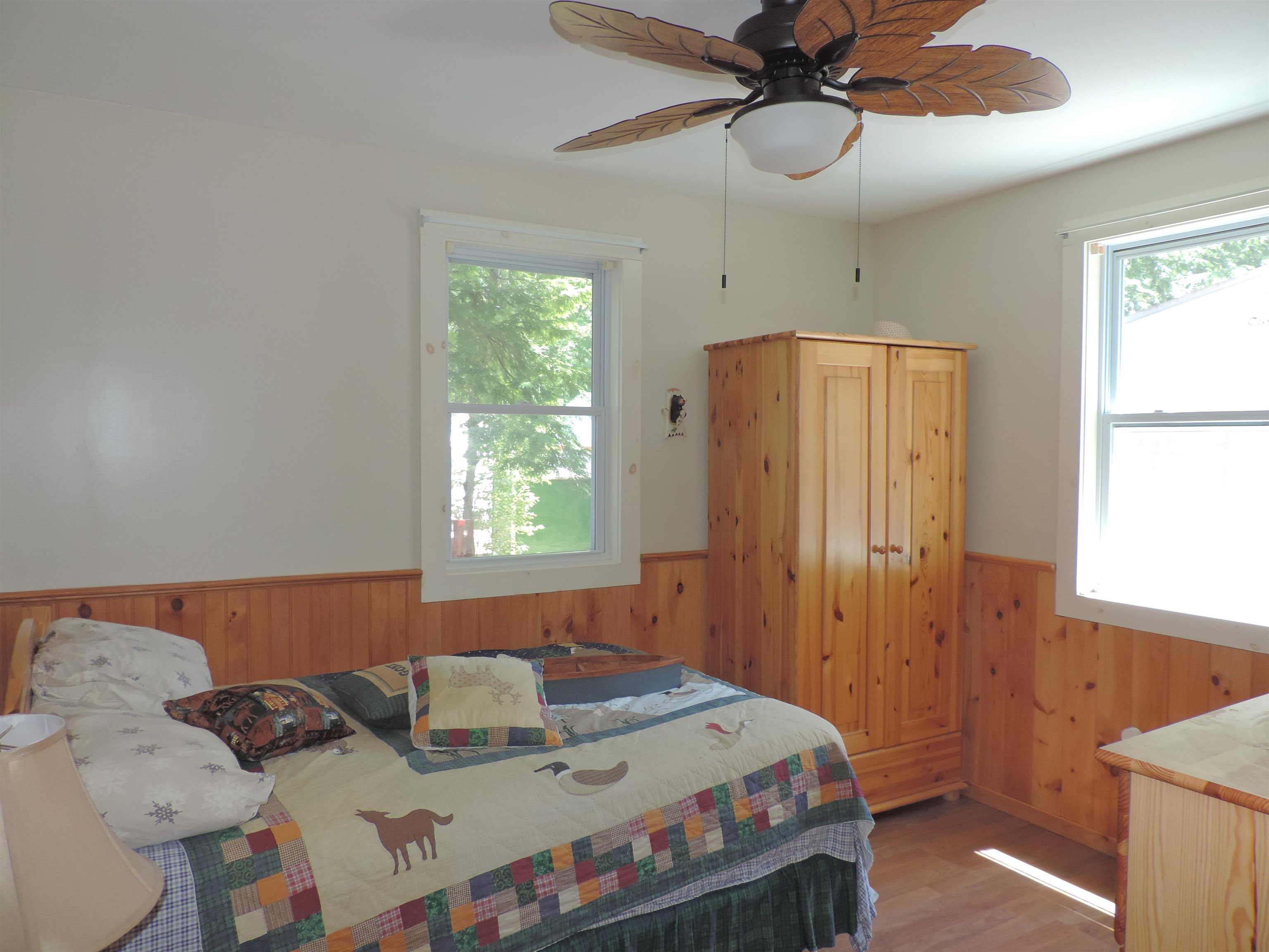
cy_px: 476
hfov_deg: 71.6
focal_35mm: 24
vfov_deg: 56.8
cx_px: 634
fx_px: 880
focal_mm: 4.3
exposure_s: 1/40
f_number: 3
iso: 200
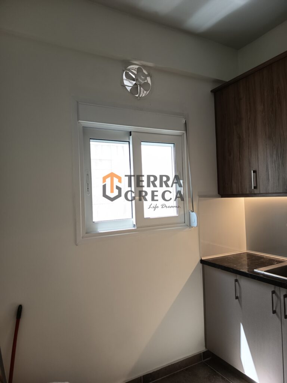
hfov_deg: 56.8
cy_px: 192
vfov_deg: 71.6
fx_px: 265
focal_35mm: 24
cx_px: 144
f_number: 1.7
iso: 233
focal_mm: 5.27
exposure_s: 1/100
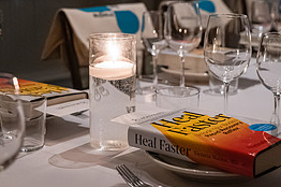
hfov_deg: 25.4
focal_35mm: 80
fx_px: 624
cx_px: 135
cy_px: 76
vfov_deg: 17.0
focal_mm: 36
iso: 12800
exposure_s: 1/250
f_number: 2.8
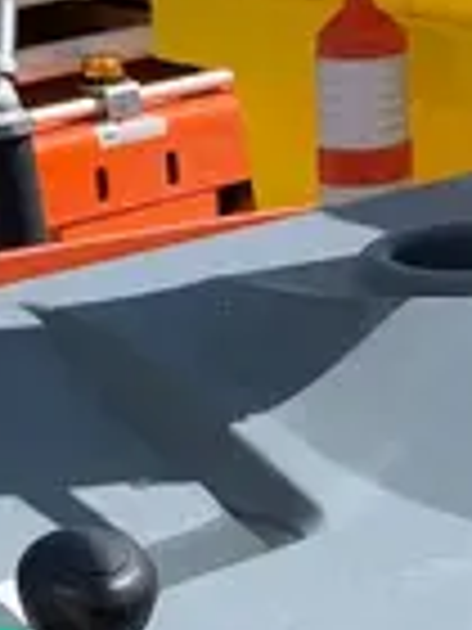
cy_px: 776
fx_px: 2473
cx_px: 409
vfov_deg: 14.0
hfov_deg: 10.9
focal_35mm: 136
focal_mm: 4.25
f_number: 1.8
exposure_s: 1/1447
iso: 25
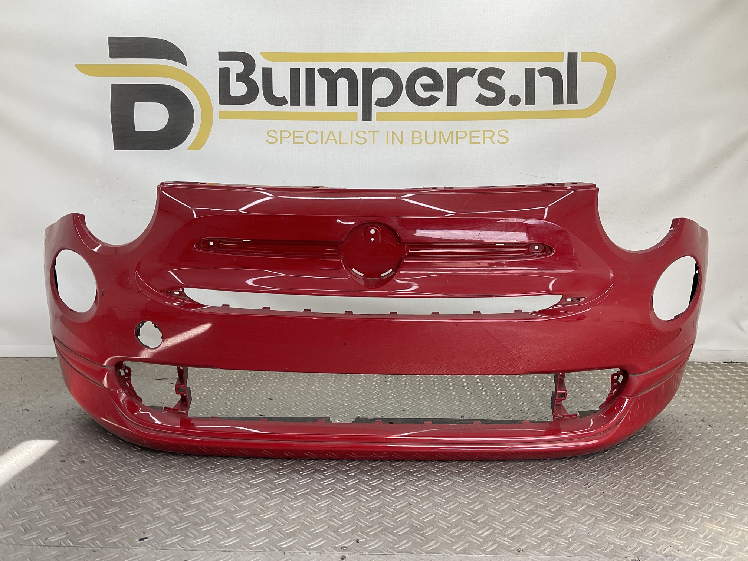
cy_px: 280
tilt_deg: -8.5
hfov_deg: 61.7
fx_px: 627
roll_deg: -0.7
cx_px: 374
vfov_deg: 48.2
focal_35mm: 29
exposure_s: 1/142
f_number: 1.8
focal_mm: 3
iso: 16
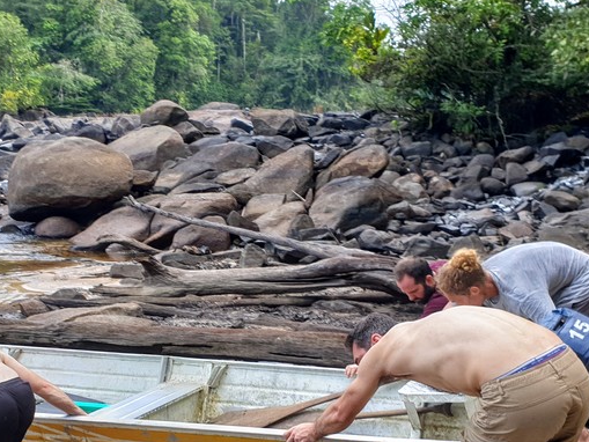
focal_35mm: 49
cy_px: 352
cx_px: 193
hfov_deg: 38.4
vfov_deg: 29.0
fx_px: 834
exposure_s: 1/149
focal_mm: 4.3
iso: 50
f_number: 2.4
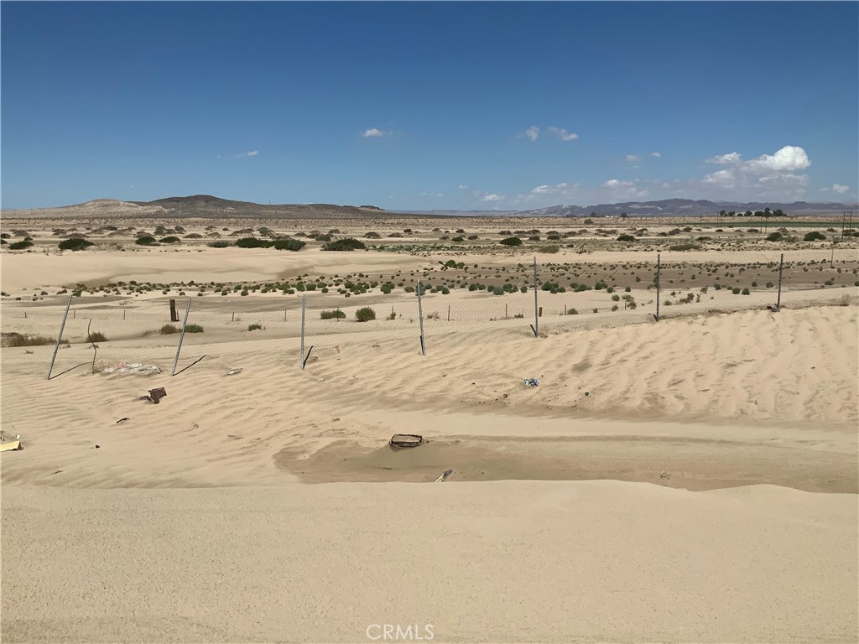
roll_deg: +0.3
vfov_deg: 48.2
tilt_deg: -9.3
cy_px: 322
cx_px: 430
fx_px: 720
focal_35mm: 29
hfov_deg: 61.7
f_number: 1.8
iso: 20
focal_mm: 3
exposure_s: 1/5814
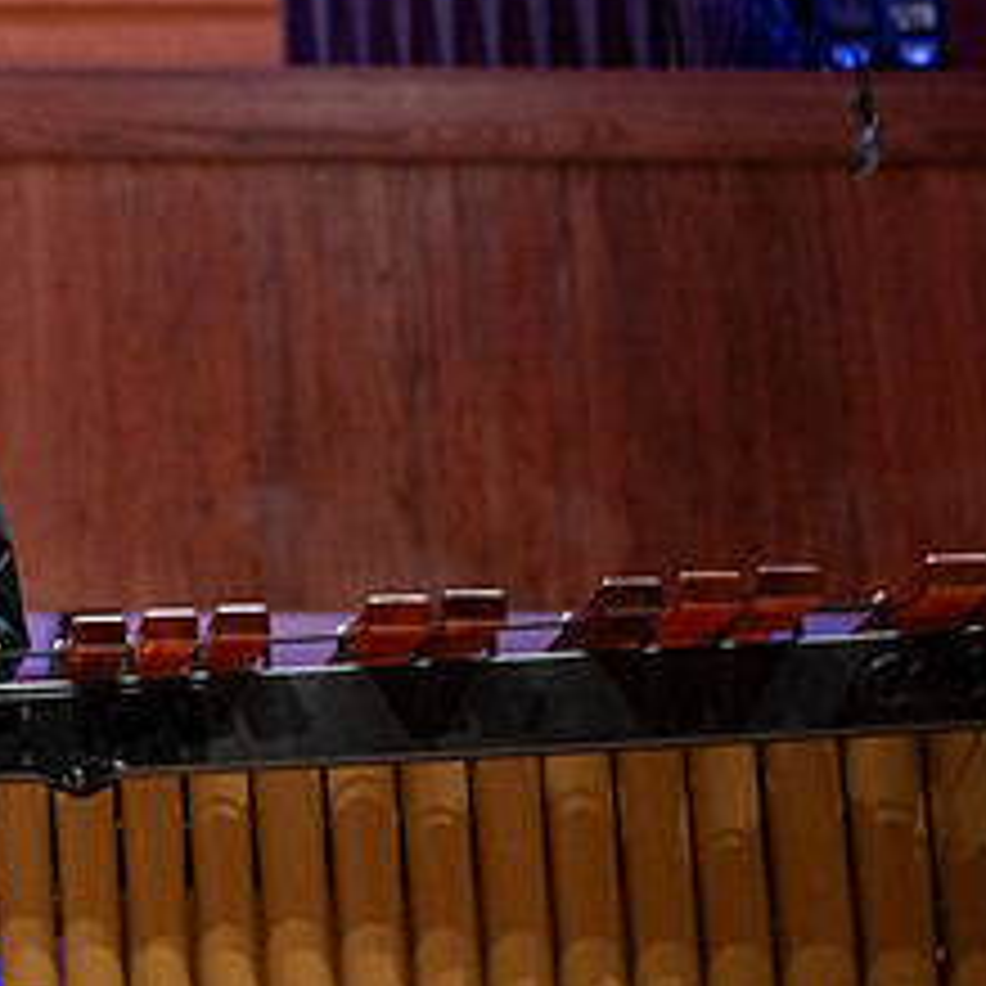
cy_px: 293
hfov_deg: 12.4
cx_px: -302
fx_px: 4383
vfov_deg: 12.8
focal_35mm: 136
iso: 2000
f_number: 2.8
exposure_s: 1/320
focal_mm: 60
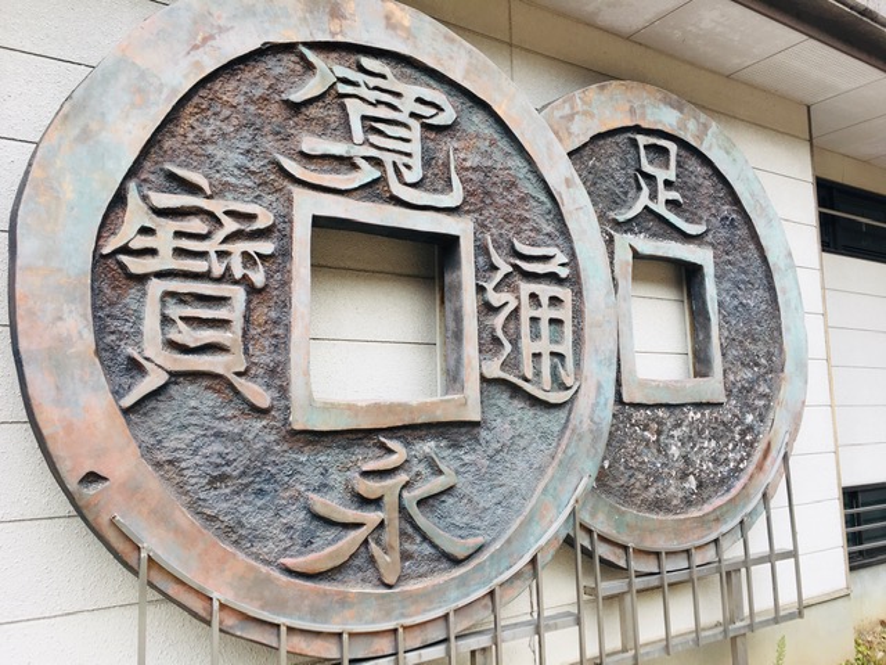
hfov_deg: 61.7
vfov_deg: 48.2
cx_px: 443
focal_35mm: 29
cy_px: 332
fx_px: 742
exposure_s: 1/60
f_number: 2.2
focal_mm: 4.15
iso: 25
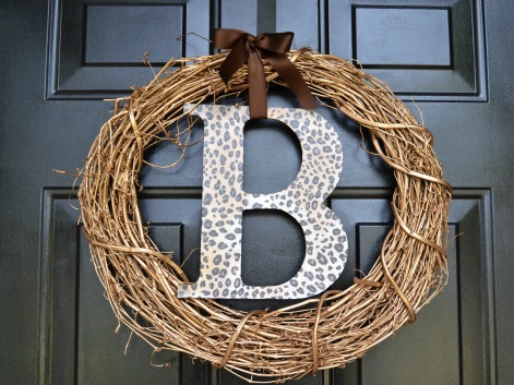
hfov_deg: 42.9
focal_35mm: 44
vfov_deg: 32.8
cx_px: 275
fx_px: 653
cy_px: 211
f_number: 6.3
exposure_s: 1/160
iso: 800
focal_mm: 24
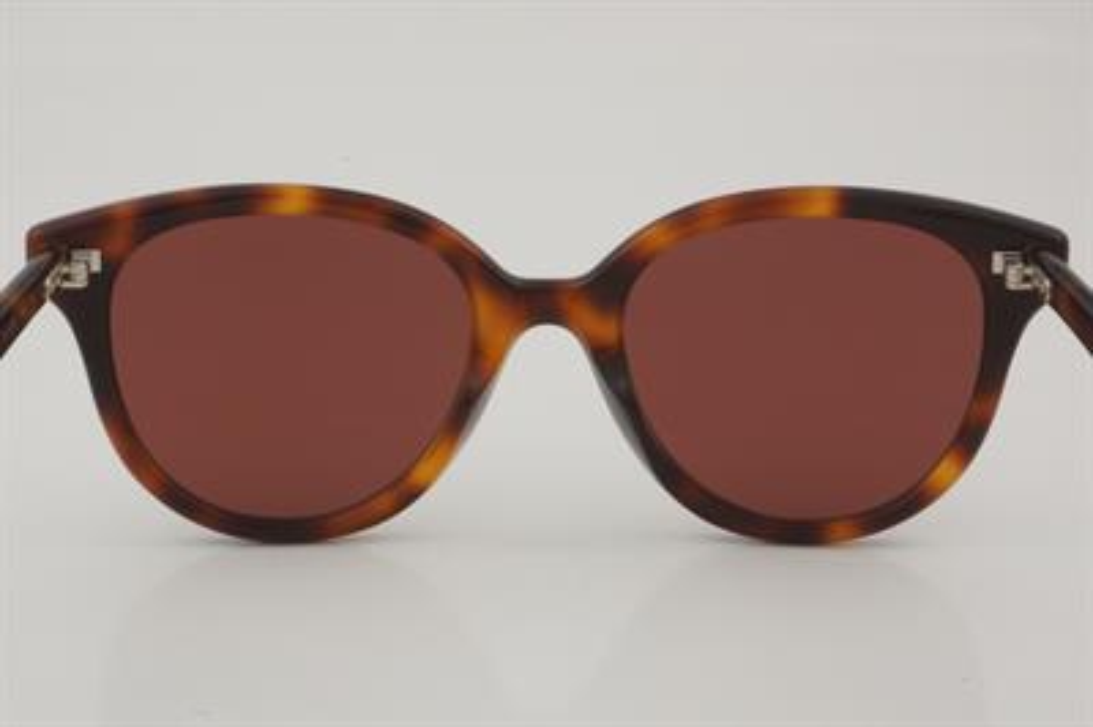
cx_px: 546
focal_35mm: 75
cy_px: 364
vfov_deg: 18.2
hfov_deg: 27.0
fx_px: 2275
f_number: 32
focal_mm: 50
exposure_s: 1/3
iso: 100
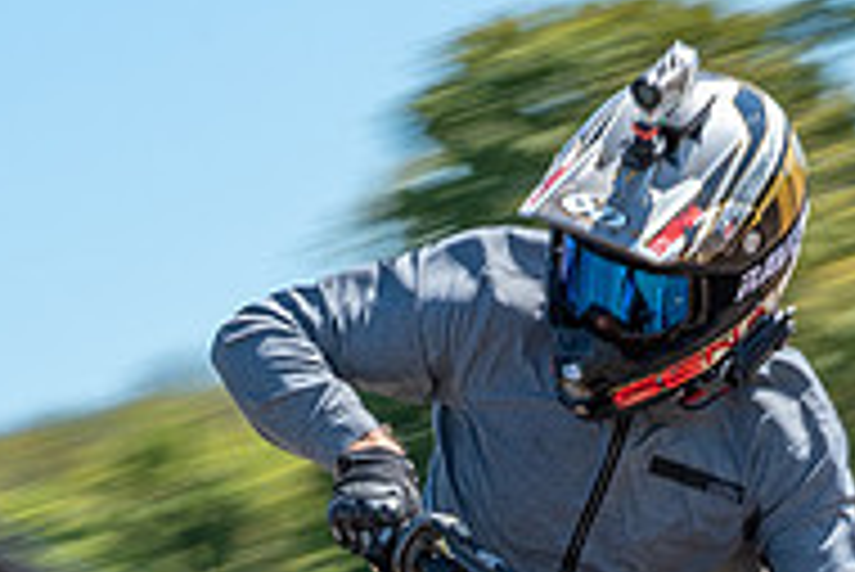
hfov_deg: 5.9
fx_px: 8342
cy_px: 1012
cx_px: 492
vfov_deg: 3.9
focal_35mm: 351
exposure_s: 1/200
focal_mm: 70
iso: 100
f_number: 8
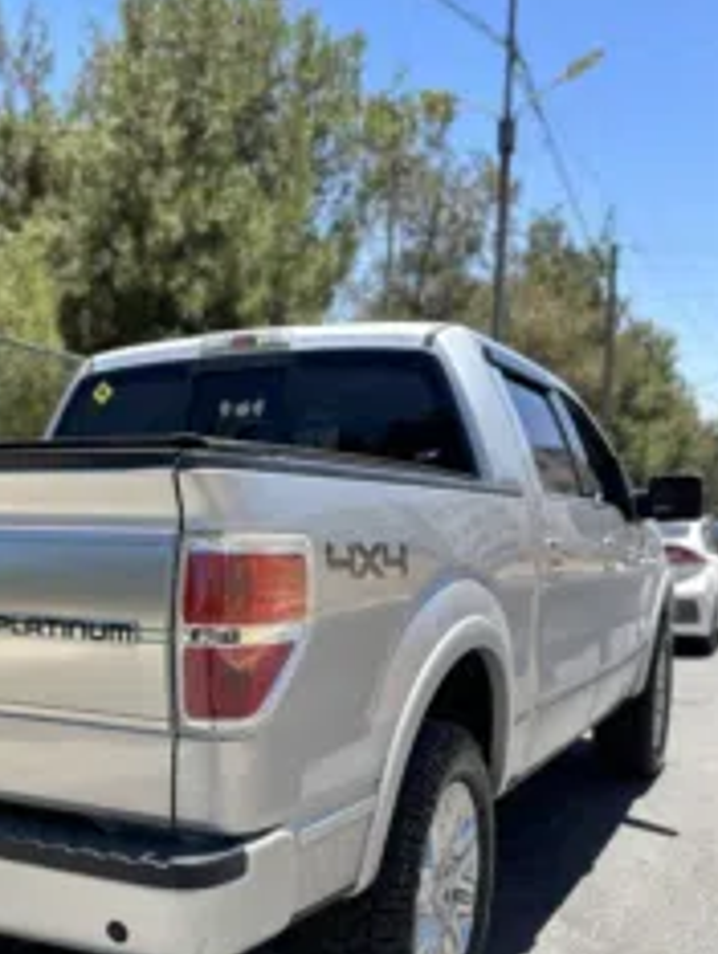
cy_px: 612
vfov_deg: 45.2
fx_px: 1132
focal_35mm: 41
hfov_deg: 33.9
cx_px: 118
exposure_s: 1/2410
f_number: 1.78
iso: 80
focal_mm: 6.86
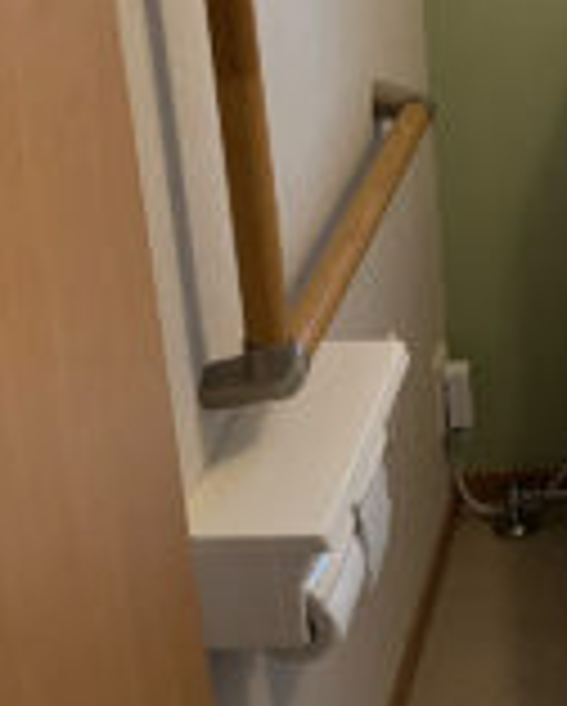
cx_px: 830
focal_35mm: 87
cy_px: 112
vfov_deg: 21.6
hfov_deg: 16.3
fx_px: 1821
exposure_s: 1/50
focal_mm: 3.99
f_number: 1.8
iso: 160
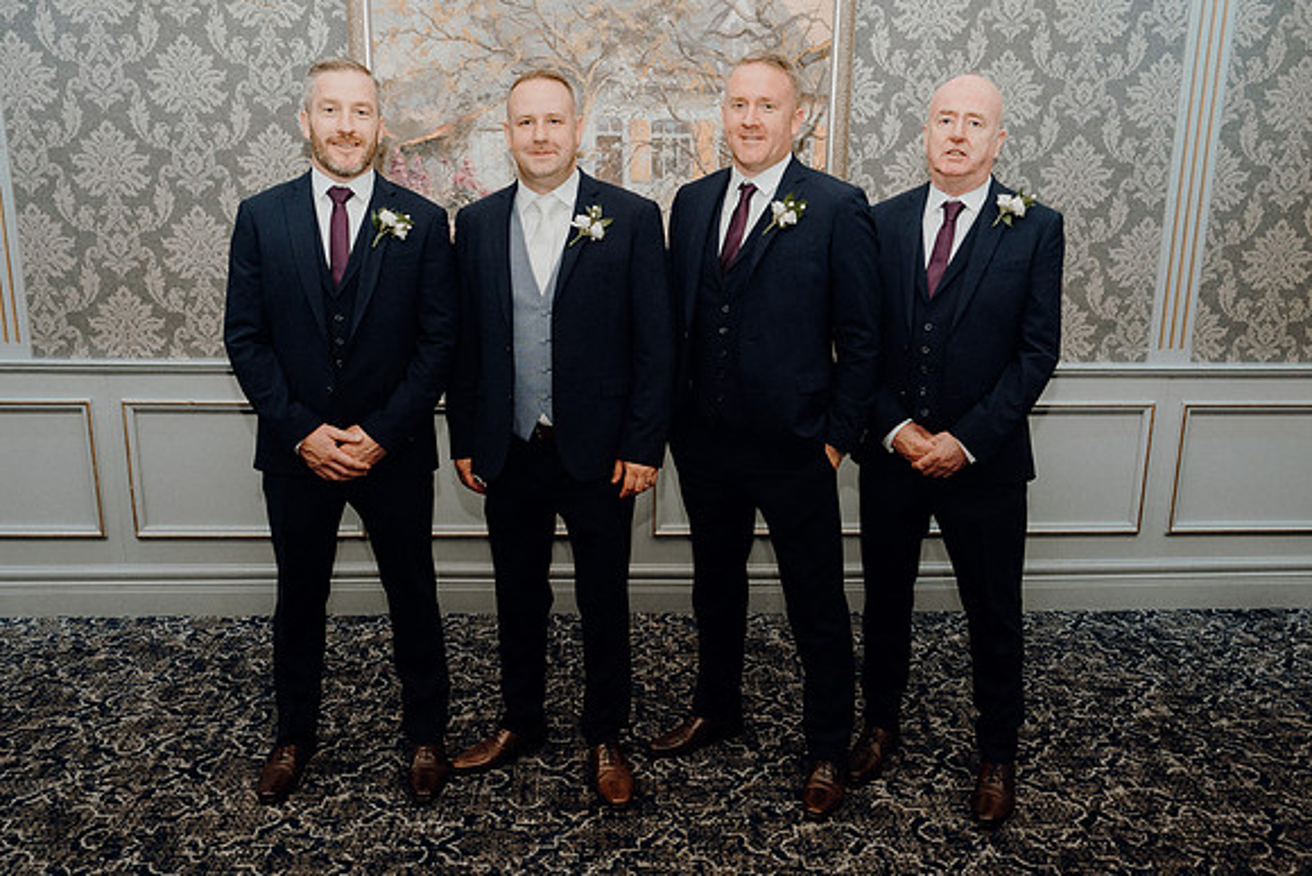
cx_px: 656
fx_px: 1130
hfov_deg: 60.3
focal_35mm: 31
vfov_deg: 42.3
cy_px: 438
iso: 2500
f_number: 5
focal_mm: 31
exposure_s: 1/160
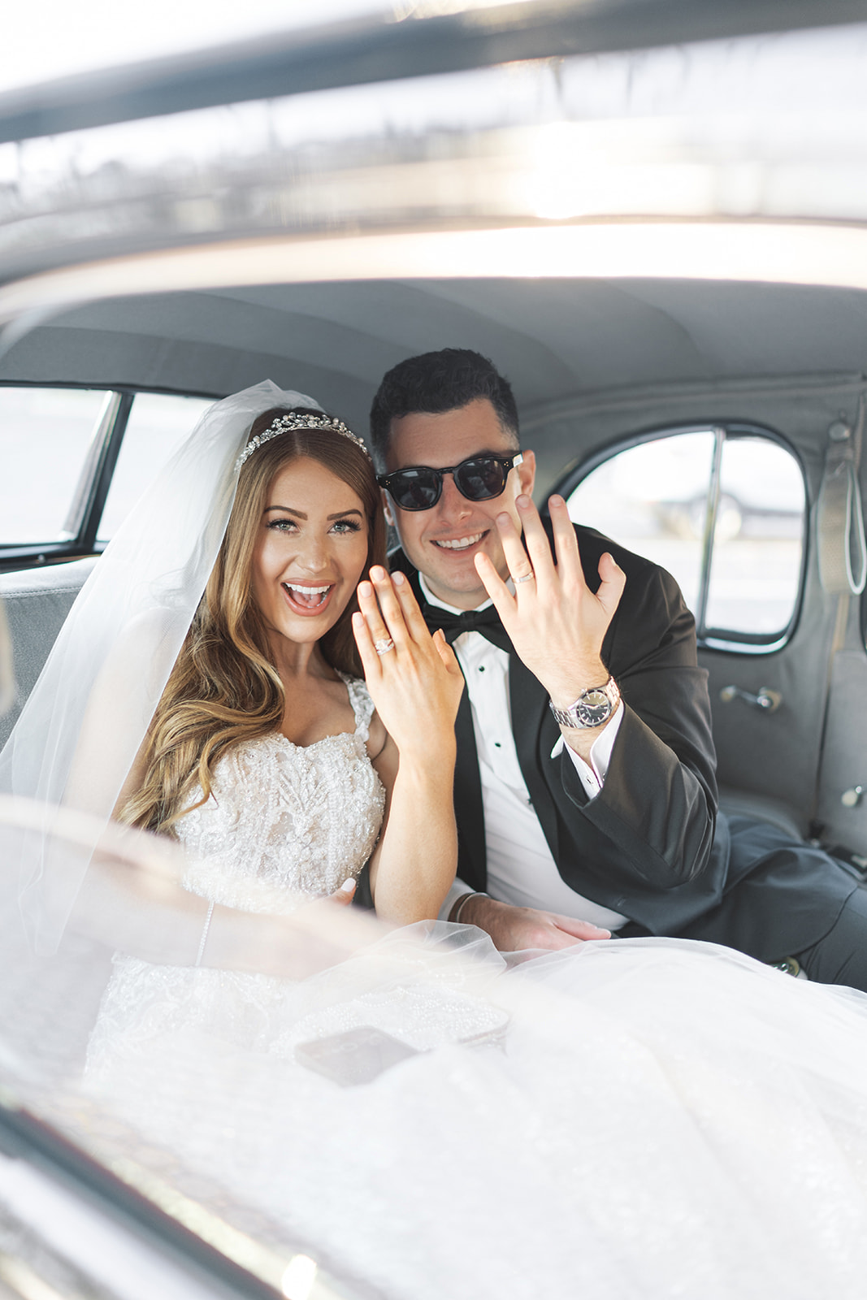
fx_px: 1264
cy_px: 650
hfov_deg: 37.9
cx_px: 434
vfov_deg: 54.4
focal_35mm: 35
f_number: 1.4
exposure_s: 1/60
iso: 200
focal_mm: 35
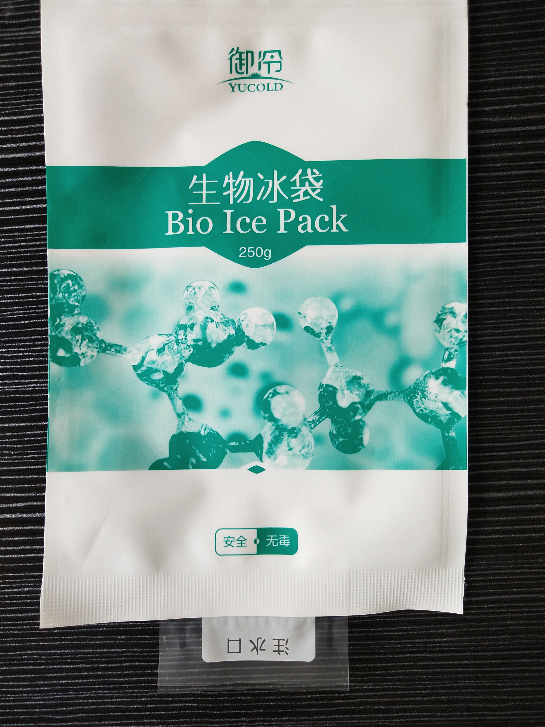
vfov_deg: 60.0
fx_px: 630
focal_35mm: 30
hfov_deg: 46.8
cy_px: 364
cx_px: 272
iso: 233
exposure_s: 1/100
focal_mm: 3.95
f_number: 1.8
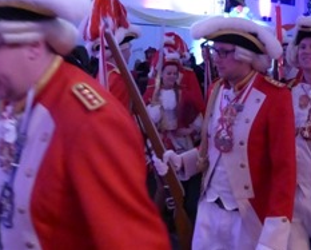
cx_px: 215
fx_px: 378
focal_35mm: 41
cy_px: 56
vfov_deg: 35.6
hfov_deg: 43.9
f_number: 2.8
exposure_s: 1/60
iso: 1600
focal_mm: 4.5
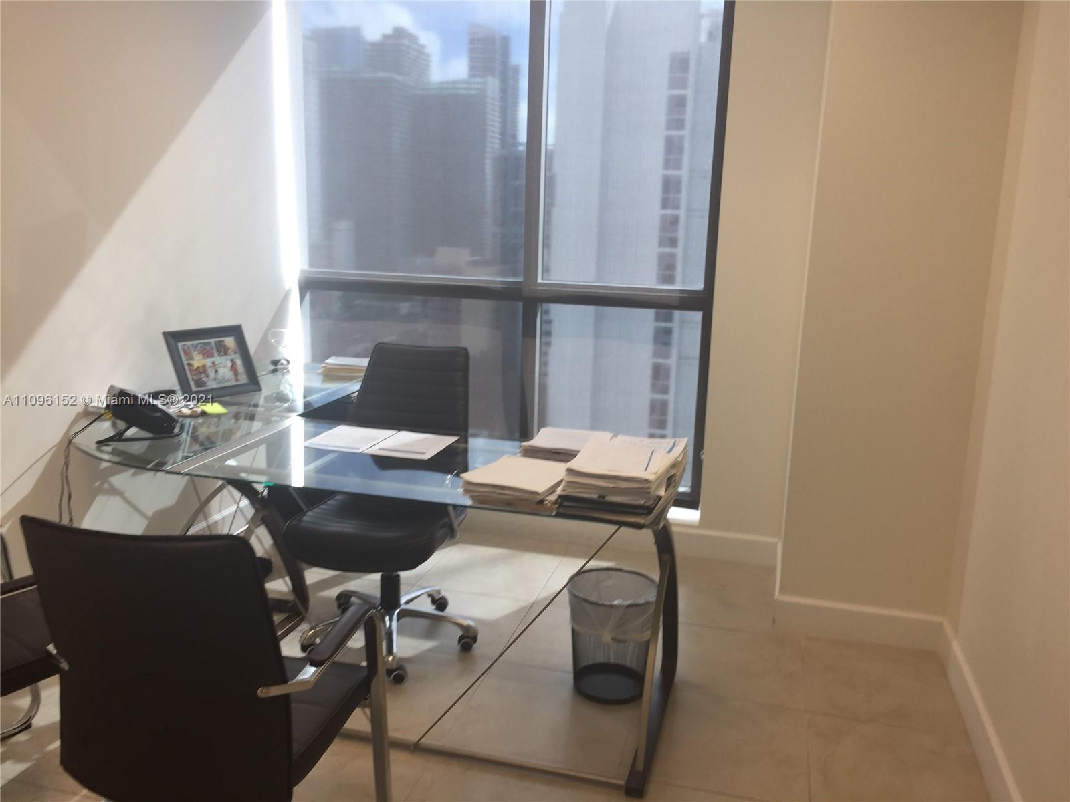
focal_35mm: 29
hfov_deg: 61.7
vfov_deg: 48.2
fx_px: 896
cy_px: 401
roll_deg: -0.3
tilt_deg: -13.5
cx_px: 535
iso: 32
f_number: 2.2
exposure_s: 1/60
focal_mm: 4.15
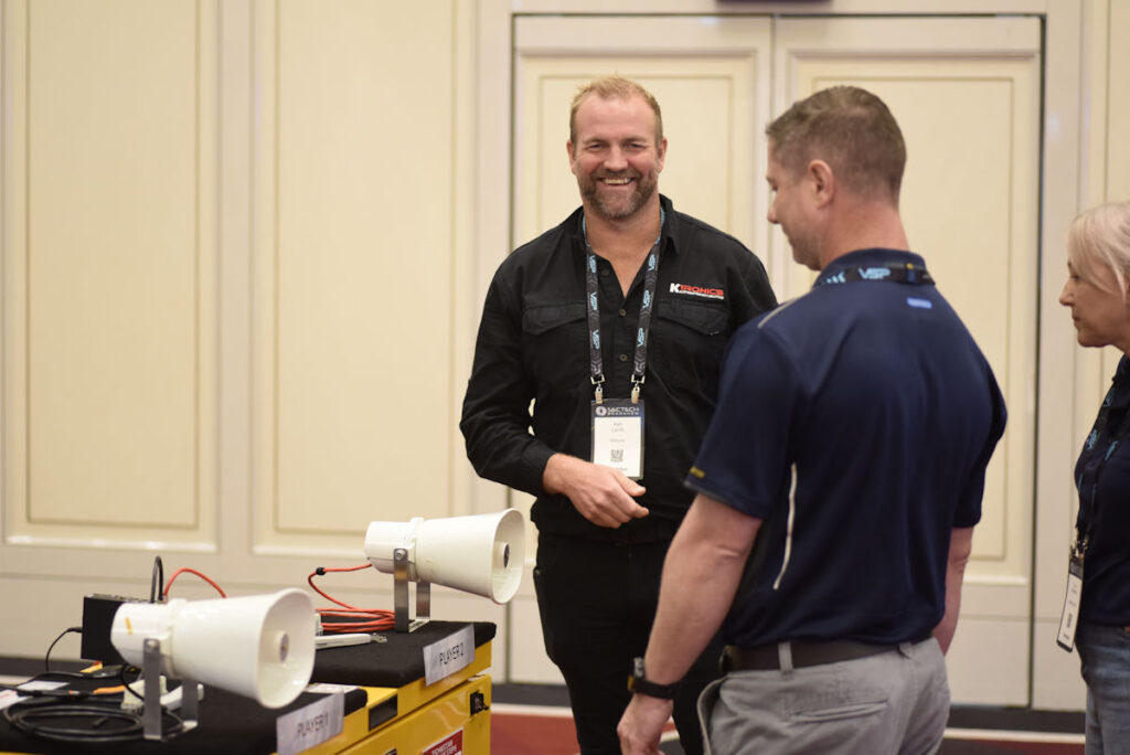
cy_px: 378
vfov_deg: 13.7
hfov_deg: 20.4
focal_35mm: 100
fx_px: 3141
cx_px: 565
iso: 2000
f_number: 2.8
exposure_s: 1/125
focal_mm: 100
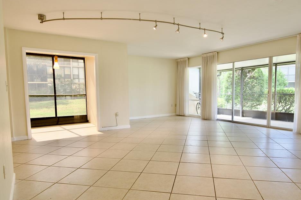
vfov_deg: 55.0
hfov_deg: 76.0
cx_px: 159
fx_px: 192
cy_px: 108
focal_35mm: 23
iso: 200
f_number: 4.5
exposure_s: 1/80
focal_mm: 14
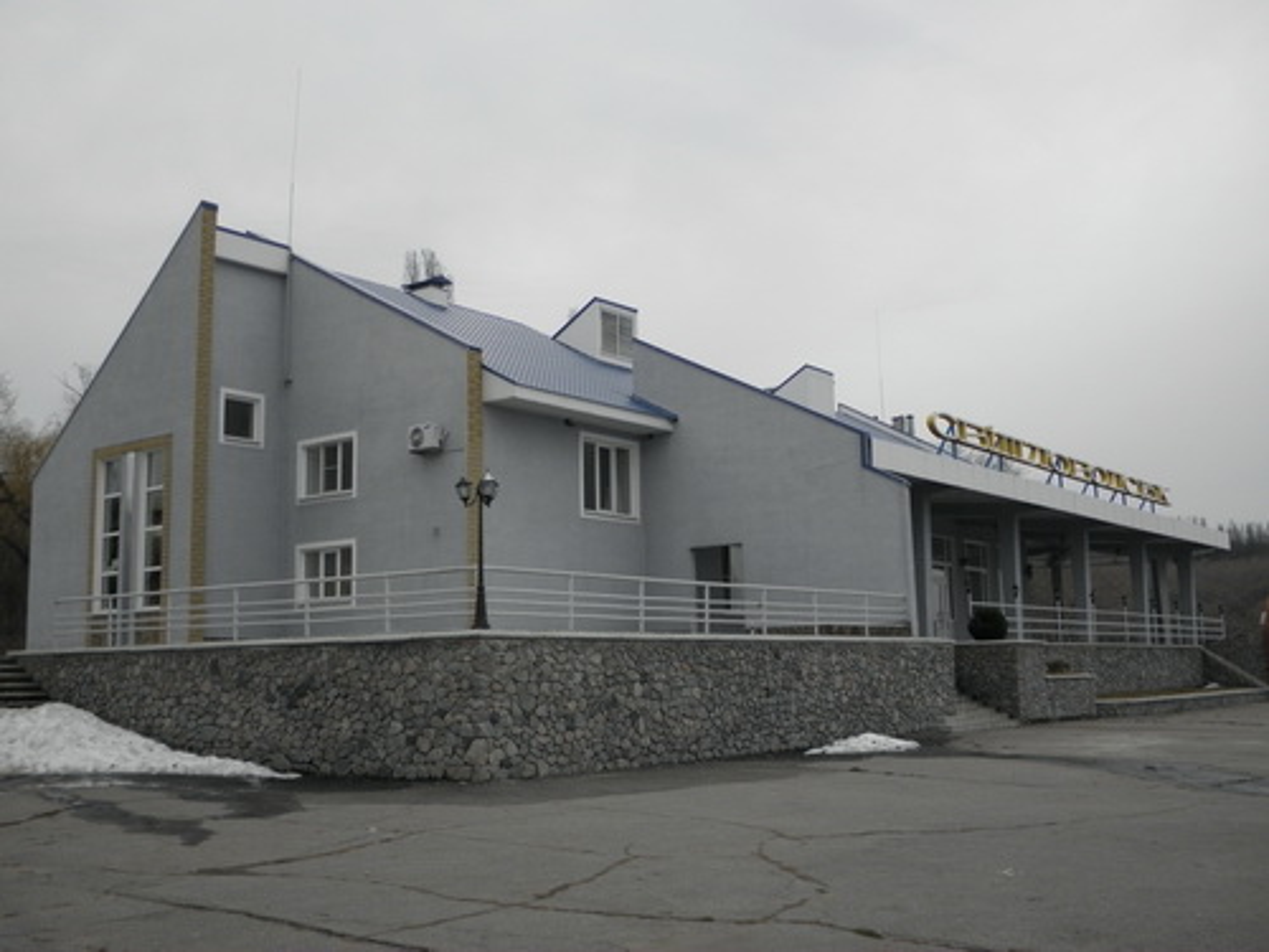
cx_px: 634
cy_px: 476
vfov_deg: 39.7
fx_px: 1320
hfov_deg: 51.4
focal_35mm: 36
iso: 200
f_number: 7.4
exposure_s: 1/400
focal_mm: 6.4
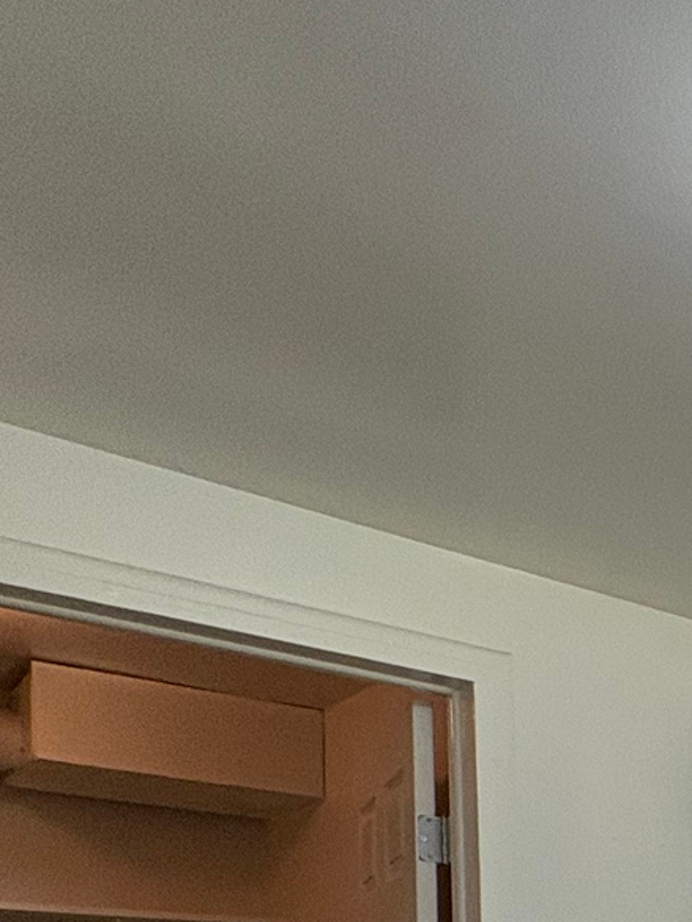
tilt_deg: -0.2
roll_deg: +1.0
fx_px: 1306
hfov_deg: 20.2
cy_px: 1067
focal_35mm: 49
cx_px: 1280
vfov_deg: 32.9
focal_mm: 2.22
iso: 160
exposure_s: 1/120
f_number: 2.2
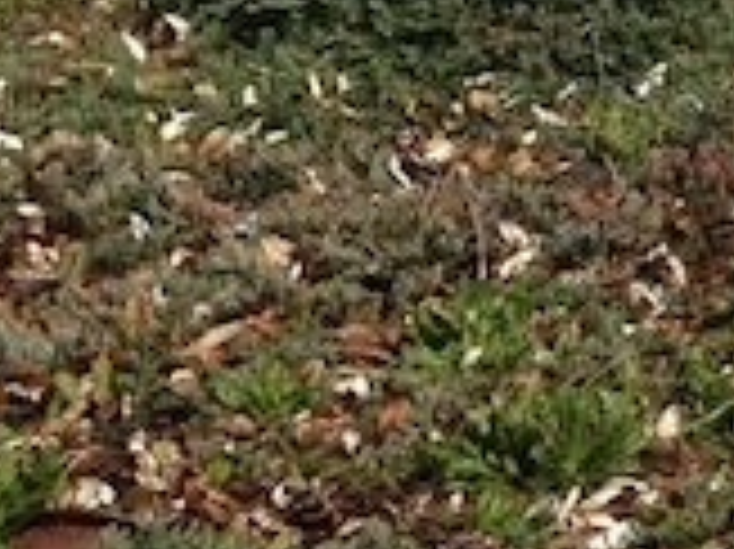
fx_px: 4301
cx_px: 1756
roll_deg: +0.5
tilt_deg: -1.3
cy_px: -698
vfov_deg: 7.0
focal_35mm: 203
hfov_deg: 8.8
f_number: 2.4
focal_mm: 4.12
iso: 50
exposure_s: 1/2710
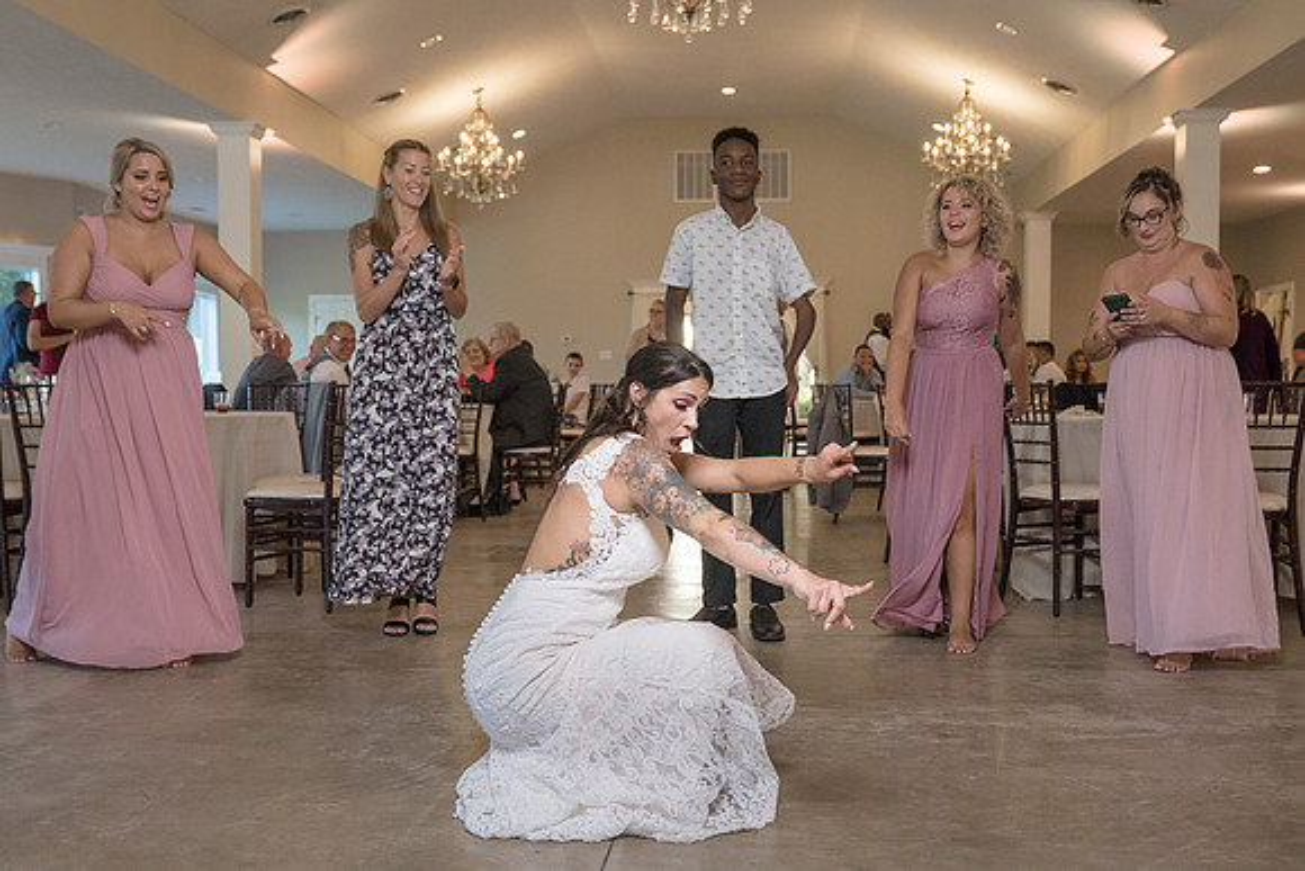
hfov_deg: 49.4
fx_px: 1420
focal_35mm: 39
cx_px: 667
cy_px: 470
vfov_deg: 34.1
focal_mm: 32
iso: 2000
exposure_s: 1/250
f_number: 4
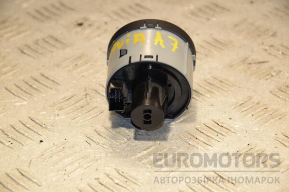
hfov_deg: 13.0
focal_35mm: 159
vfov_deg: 8.7
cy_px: 96
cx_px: 144
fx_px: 1272
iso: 800
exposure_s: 1/200
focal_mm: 105
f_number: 7.1
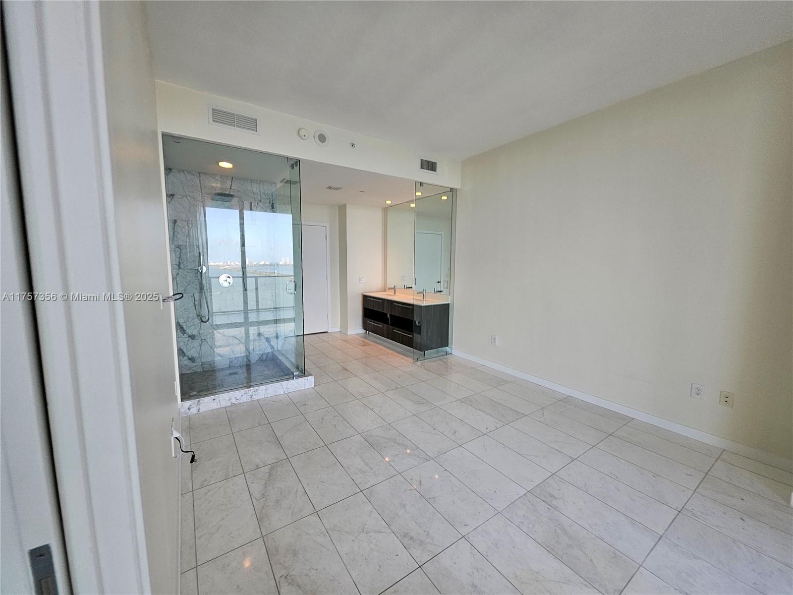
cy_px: 298
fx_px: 298
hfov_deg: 106.2
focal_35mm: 13
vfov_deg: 89.9
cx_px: 396
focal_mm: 1.74
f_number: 2.2
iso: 32
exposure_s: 1/60
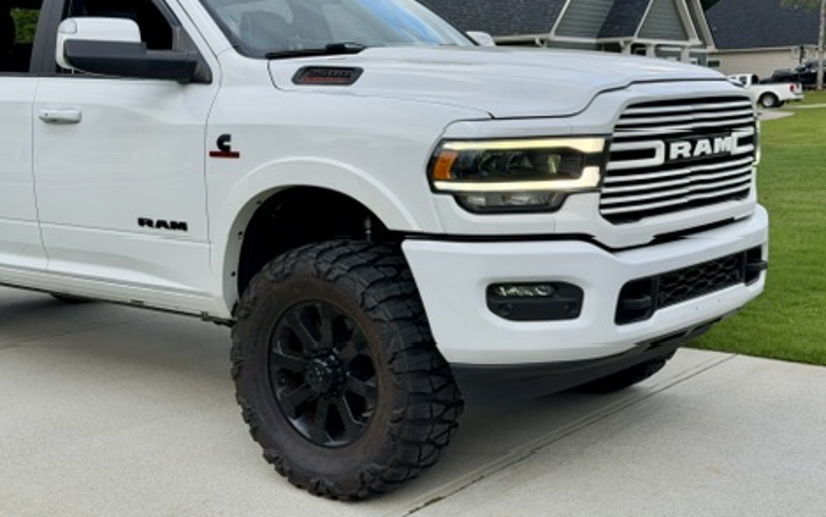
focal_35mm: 52
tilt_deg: -4.3
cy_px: 239
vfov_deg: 24.9
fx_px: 1171
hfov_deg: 38.9
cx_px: 420
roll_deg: +0.9
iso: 64
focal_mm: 6.76
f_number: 1.78
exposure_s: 1/493
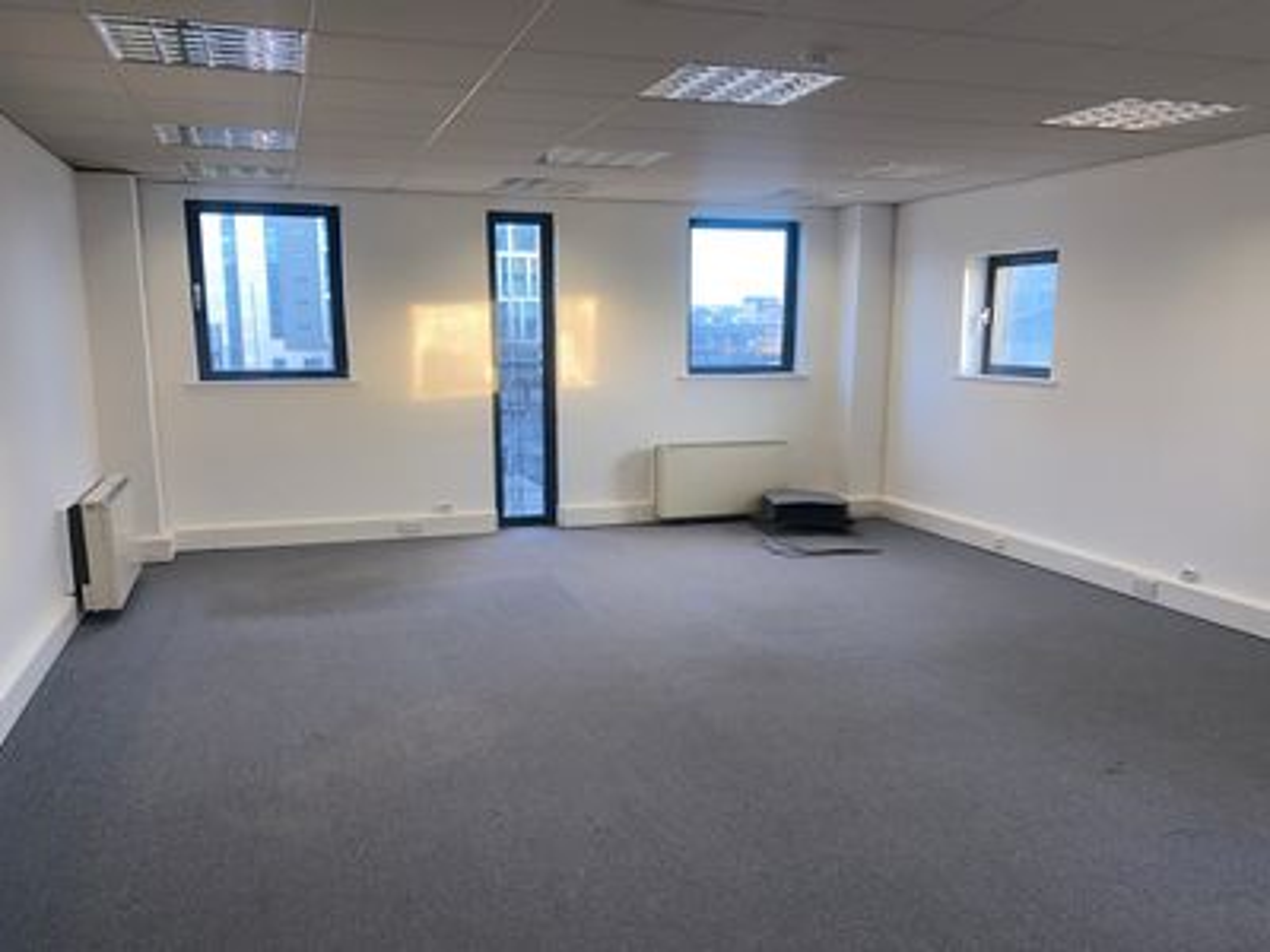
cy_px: 476
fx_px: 954
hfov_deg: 67.3
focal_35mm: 26
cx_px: 635
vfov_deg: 53.1
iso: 32
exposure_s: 1/50
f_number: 1.8
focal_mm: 4.25
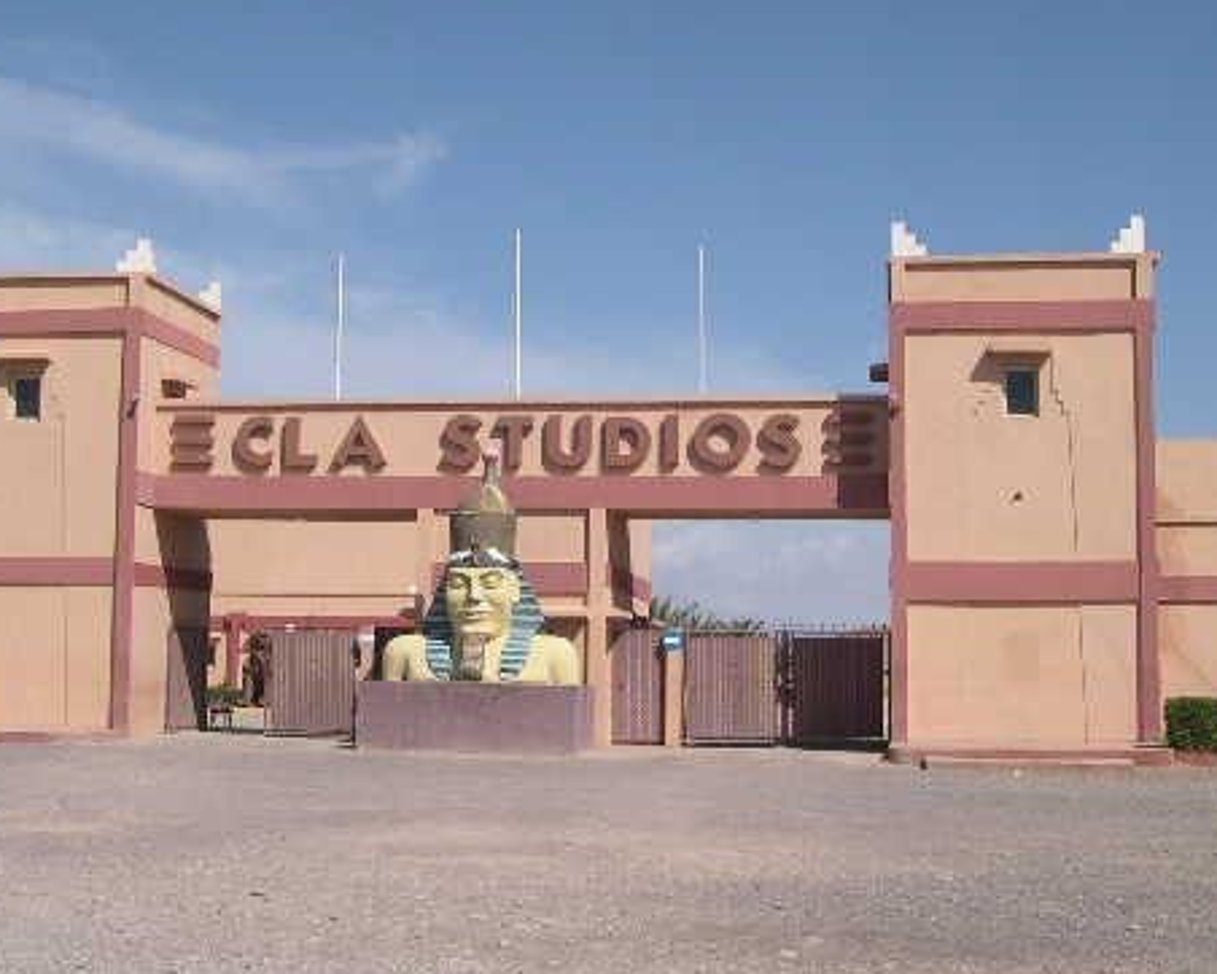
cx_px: 565
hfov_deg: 32.5
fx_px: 2090
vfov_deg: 26.2
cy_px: 379
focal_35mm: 58
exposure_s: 1/302
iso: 100
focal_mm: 9
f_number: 8
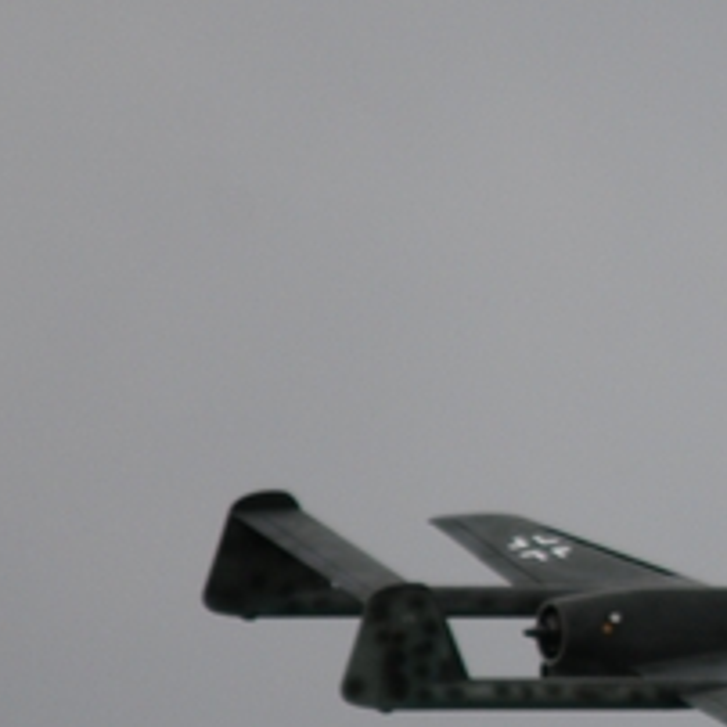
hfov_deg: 1.2
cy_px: 506
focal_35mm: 1519
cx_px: 1058
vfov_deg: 1.2
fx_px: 36093
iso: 200
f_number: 5.6
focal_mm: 300
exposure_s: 1/1000
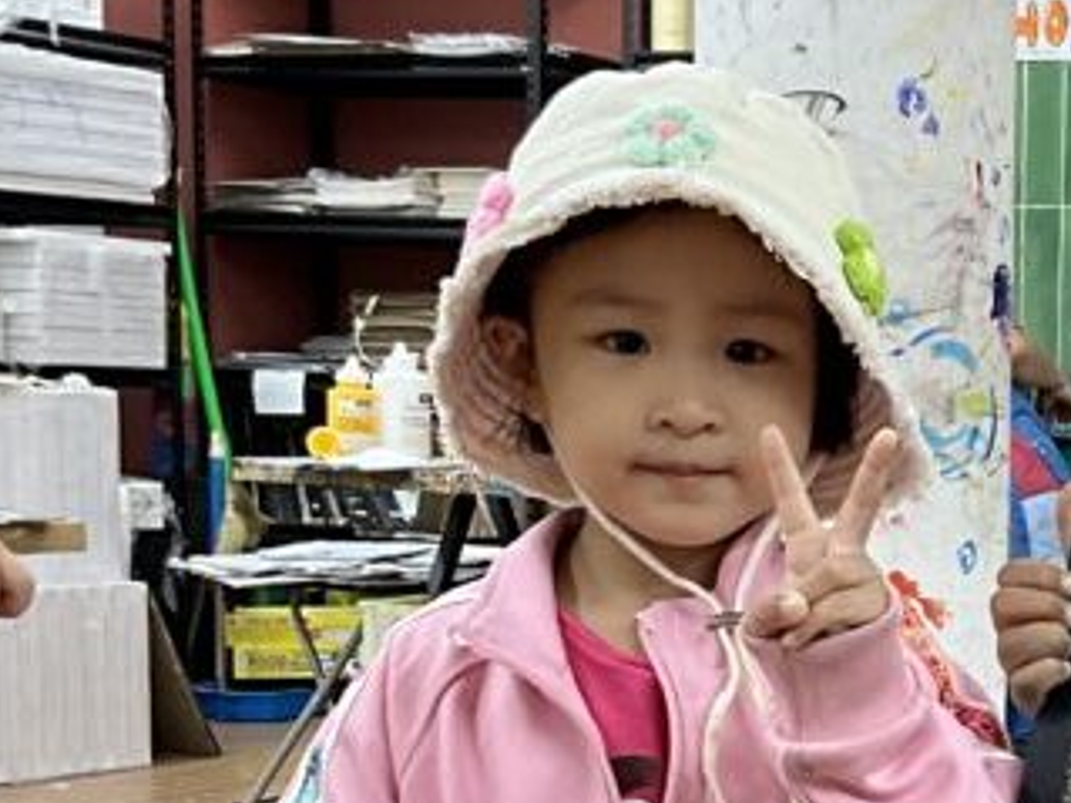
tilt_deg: -9.0
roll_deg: -2.1
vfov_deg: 15.9
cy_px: 813
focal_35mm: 91
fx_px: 2814
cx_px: 1115
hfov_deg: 20.7
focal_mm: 3
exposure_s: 1/96
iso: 64
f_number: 1.8
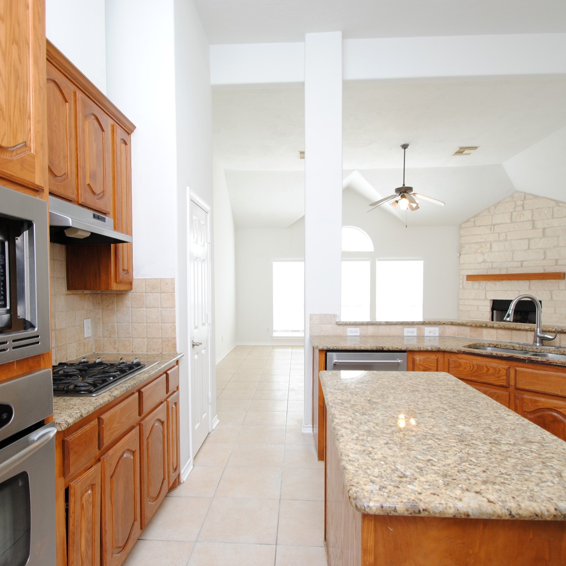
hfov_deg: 74.8
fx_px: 370
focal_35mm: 20
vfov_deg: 74.8
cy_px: 295
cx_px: 269
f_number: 4
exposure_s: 1/60
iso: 200
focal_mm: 10
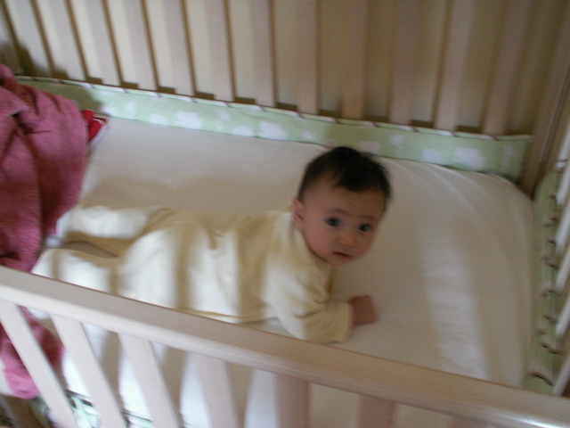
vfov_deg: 40.7
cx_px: 285
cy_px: 214
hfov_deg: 52.6
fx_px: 576
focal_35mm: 35
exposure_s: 1/6
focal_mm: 5.86
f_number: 2.8
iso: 160
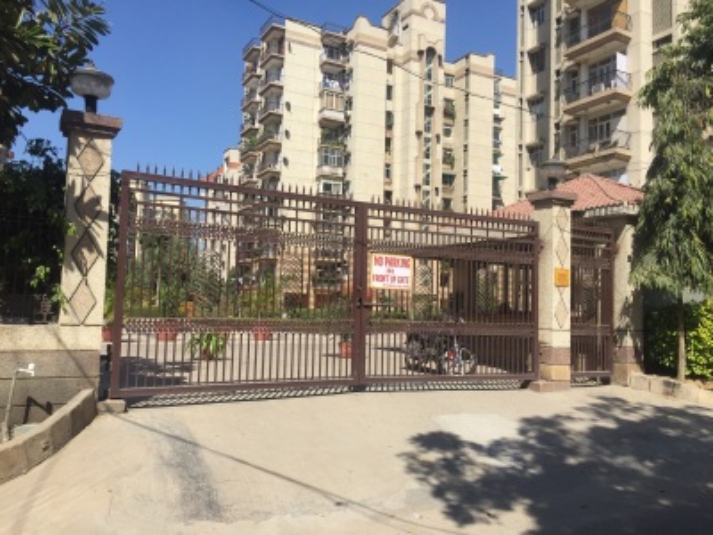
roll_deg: -2.4
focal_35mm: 29
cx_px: 356
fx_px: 597
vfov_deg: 48.2
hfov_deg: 61.7
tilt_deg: +5.1
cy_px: 268
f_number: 2.2
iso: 32
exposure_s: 1/2083
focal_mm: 4.15
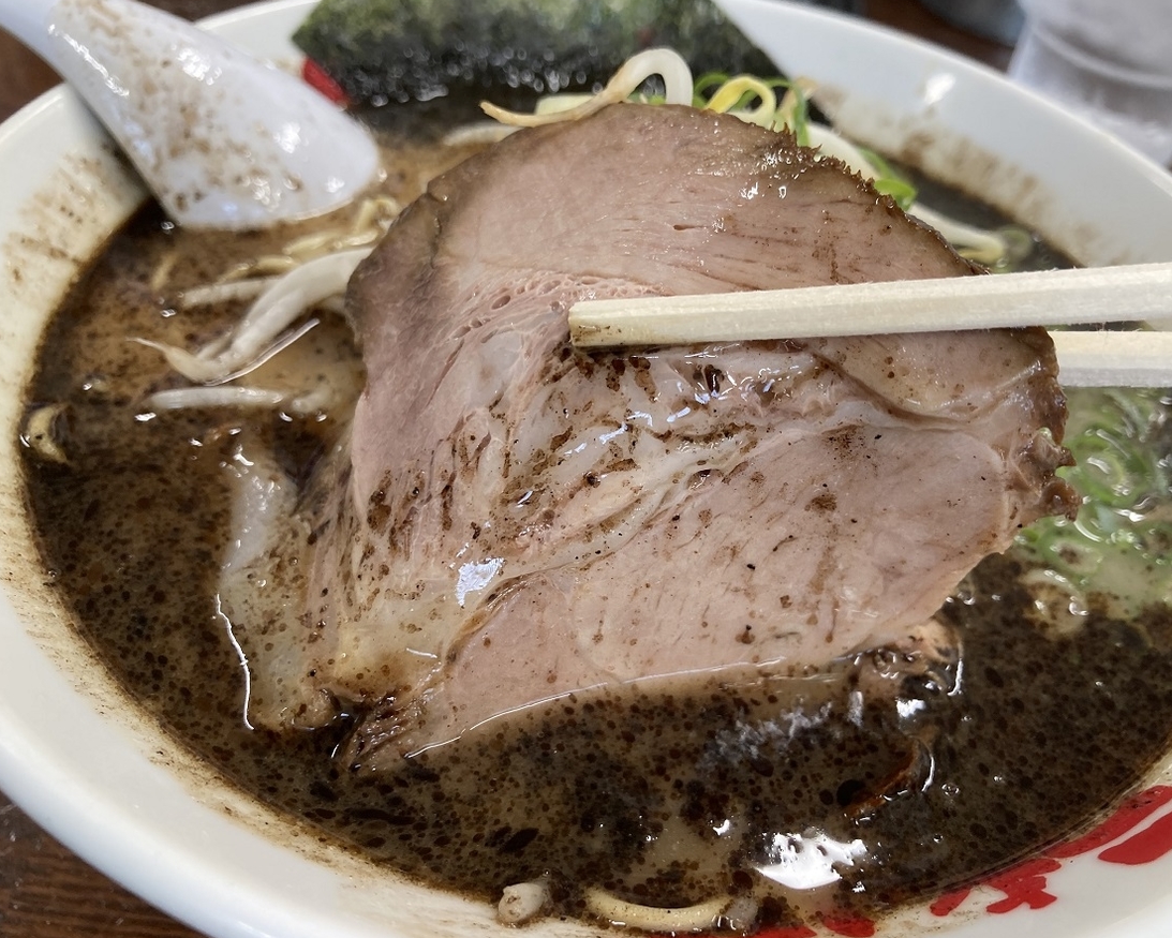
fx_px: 1041
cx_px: 623
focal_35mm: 30
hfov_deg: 58.7
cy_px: 473
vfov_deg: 48.5
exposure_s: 1/60
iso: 80
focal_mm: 3.99
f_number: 1.8
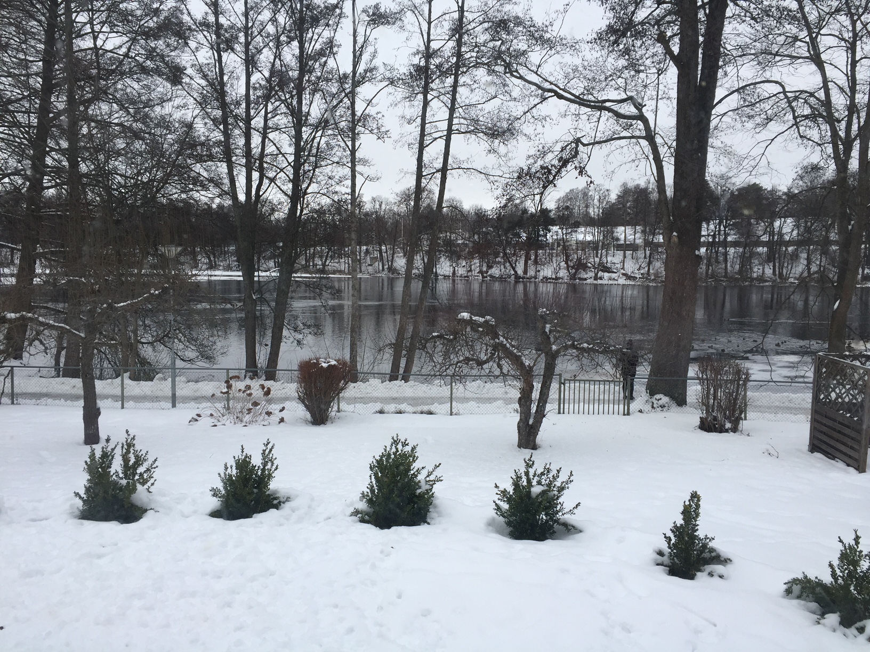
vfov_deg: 48.2
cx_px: 435
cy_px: 326
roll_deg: -0.8
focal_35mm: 29
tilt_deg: -5.4
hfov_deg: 61.7
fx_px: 729
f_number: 2.2
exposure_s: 1/100
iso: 32
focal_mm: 4.15
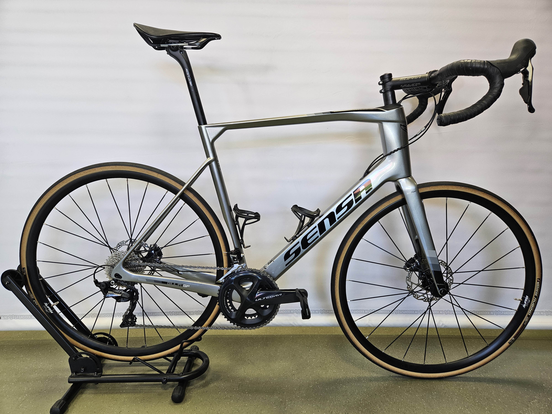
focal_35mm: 23
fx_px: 367
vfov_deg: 58.9
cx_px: 276
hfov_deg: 73.9
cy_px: 207
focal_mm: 5.4
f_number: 1.8
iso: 125
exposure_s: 1/180
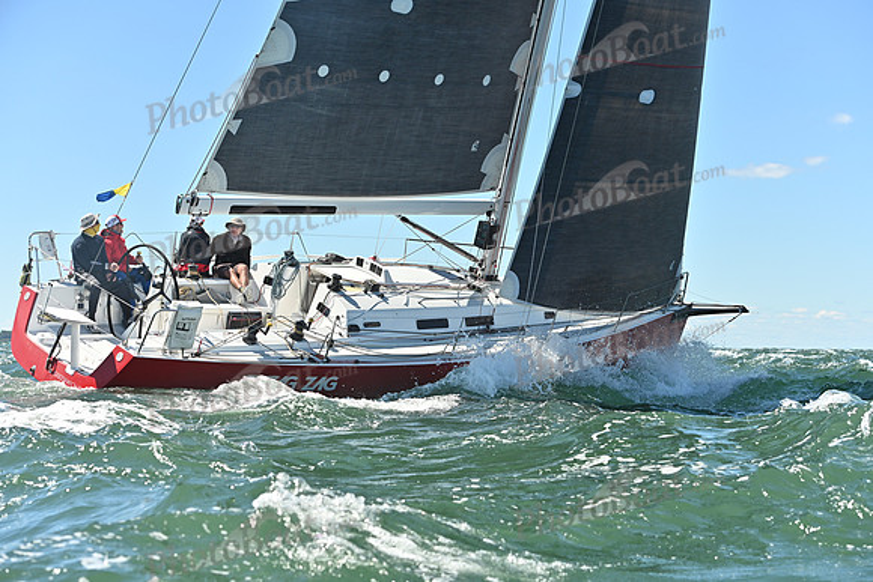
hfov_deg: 28.8
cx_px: 436
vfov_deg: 19.5
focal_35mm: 70
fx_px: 1698
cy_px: 291
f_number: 5.6
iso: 320
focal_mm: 70
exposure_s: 1/1600
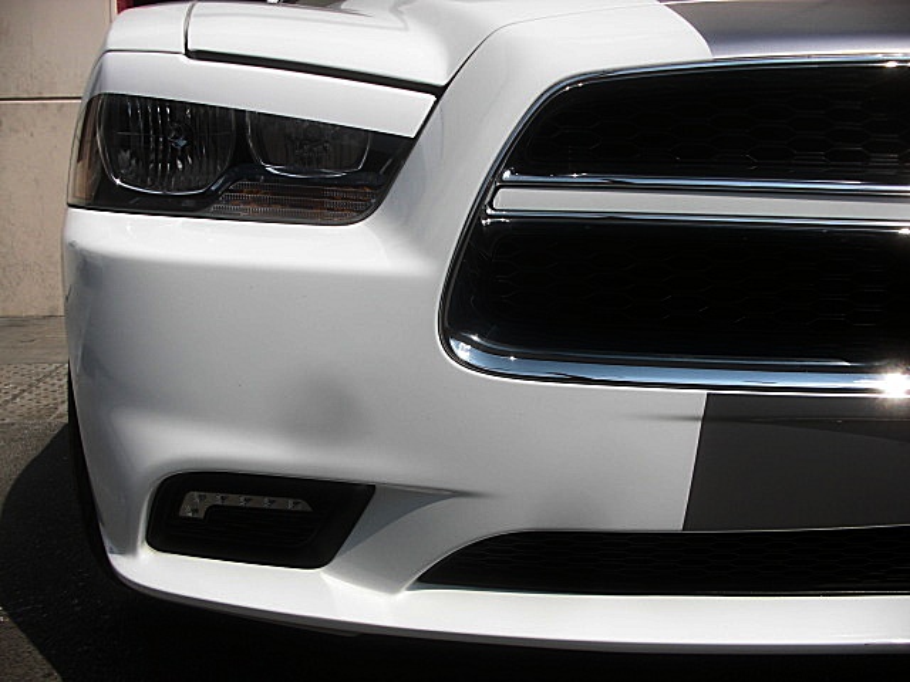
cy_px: 341
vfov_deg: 39.7
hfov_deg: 51.4
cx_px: 455
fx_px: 946
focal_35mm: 36
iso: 50
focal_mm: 6.3
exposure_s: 1/250
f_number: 7.9
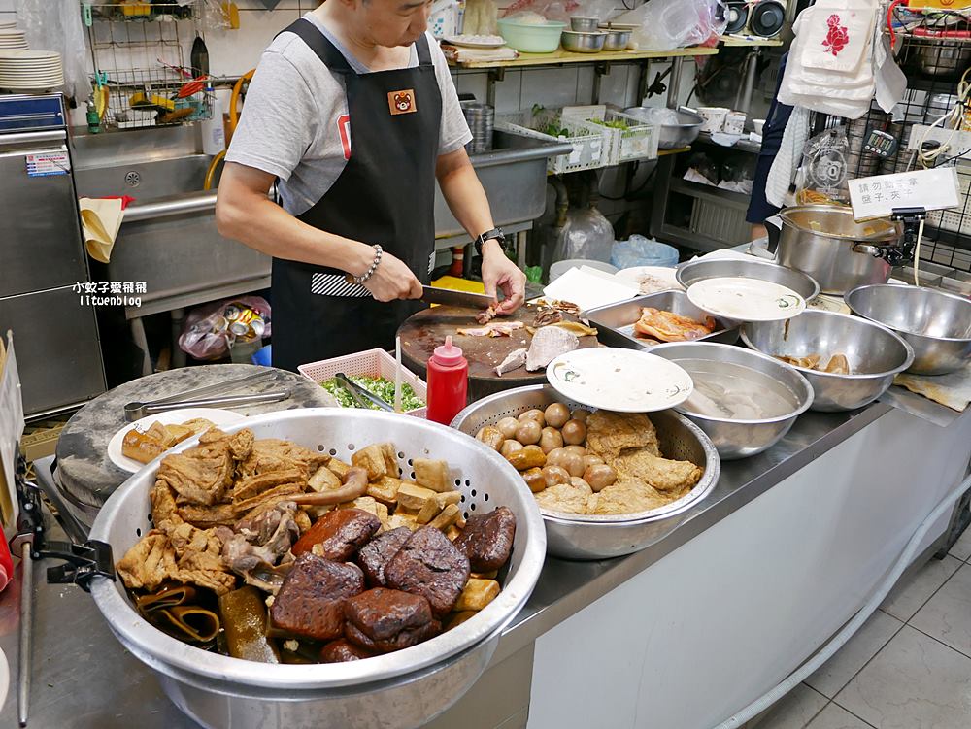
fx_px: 786
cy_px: 364
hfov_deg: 63.4
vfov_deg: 49.8
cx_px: 486
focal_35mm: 28
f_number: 2.5
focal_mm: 14
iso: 320
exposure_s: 1/60
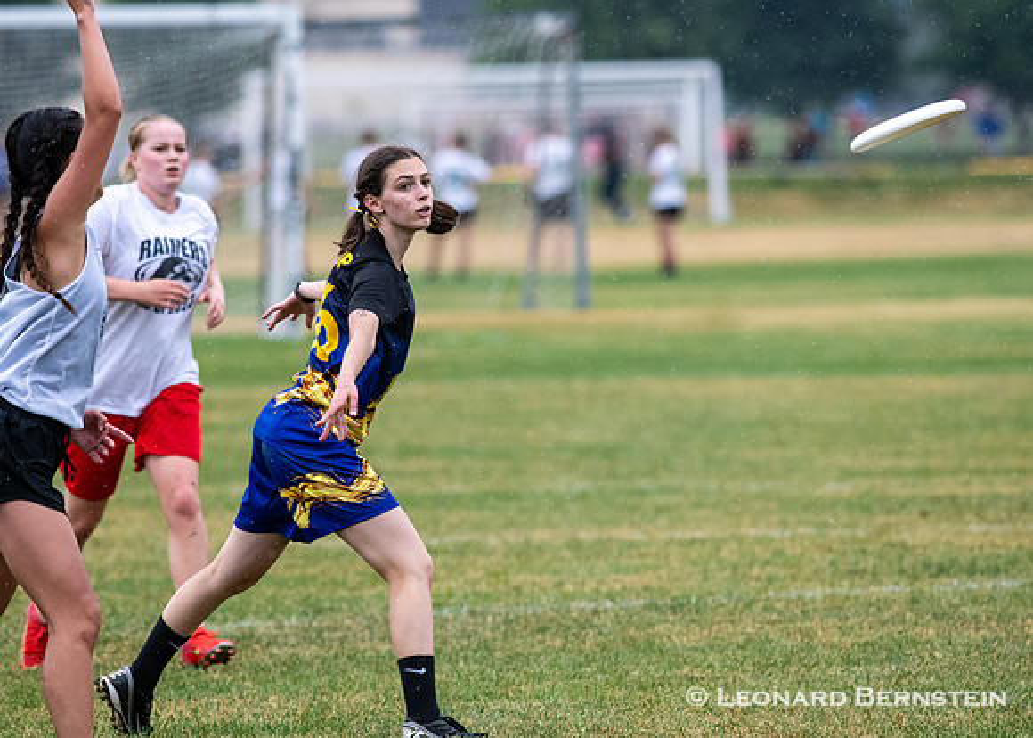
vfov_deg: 3.1
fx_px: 13831
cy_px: 369
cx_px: 496
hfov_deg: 4.3
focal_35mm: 472
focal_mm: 300
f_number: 5.6
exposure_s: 1/2000
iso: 1600
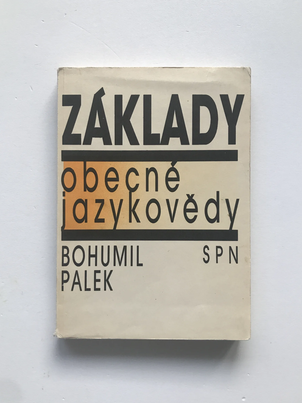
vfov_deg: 58.3
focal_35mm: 31
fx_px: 361
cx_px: 141
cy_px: 207
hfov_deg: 45.4
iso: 20
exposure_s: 1/33
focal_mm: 3.99
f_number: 1.8
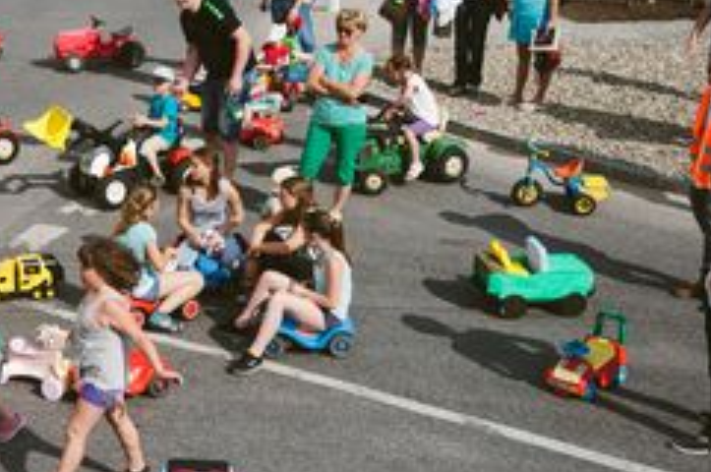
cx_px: 12
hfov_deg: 23.0
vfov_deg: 16.0
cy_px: 161
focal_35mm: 85
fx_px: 1676
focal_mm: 40
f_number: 3.5
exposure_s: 1/2000
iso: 100
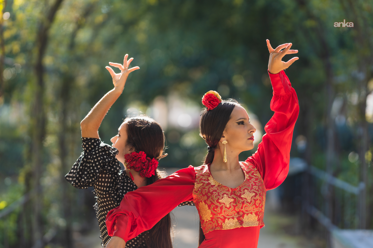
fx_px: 1321
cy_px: 124
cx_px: 186
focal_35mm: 128
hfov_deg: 16.1
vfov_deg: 10.8
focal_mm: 85
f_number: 1.4
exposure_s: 1/800
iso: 100
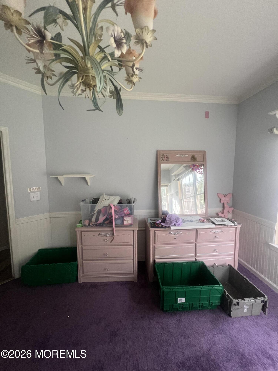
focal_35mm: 13
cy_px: 186
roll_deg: -1.0
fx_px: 139
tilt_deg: -3.7
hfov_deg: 89.9
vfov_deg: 106.2
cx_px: 139
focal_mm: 1.57
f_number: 1.8
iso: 250
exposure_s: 1/99
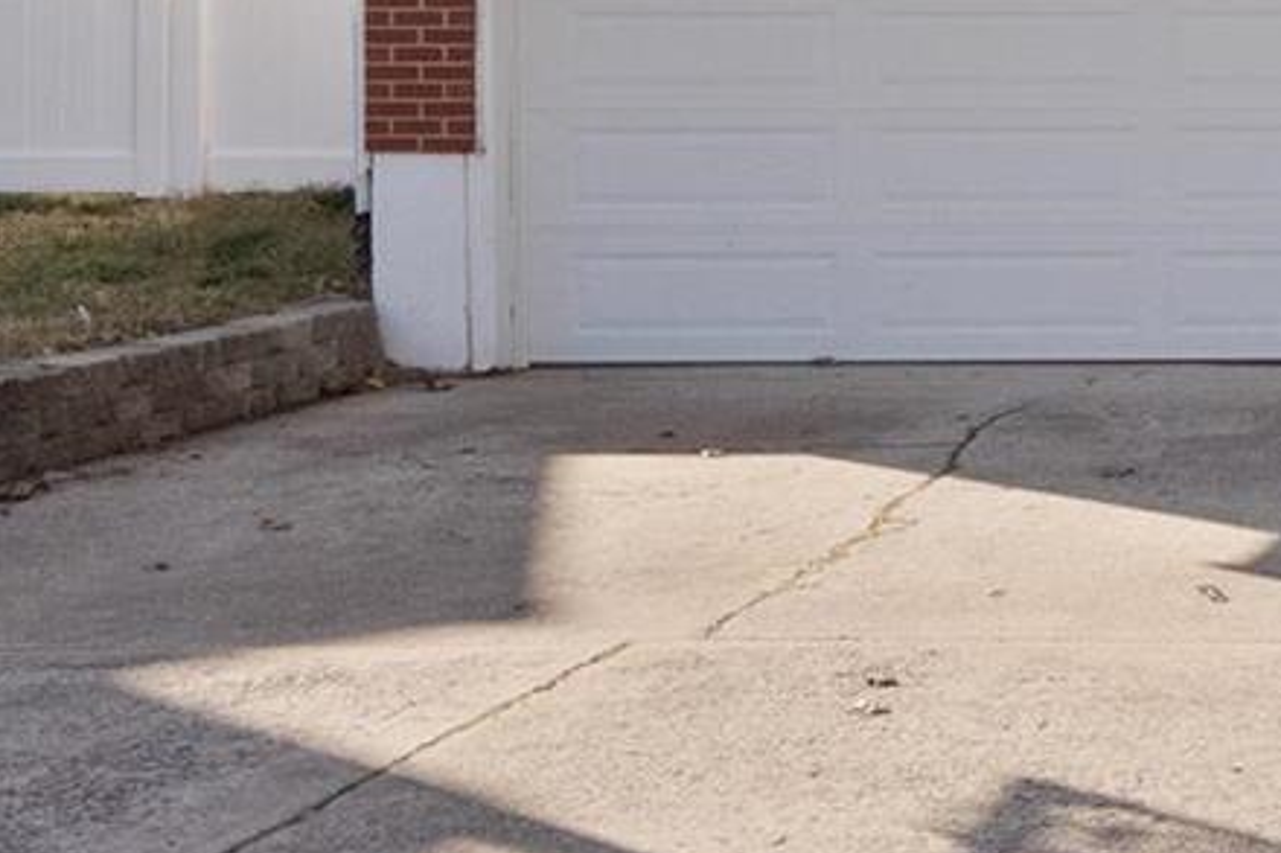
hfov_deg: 21.2
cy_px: -157
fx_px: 2845
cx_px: 1954
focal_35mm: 80
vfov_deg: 16.4
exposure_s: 1/800
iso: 640
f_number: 9
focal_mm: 11
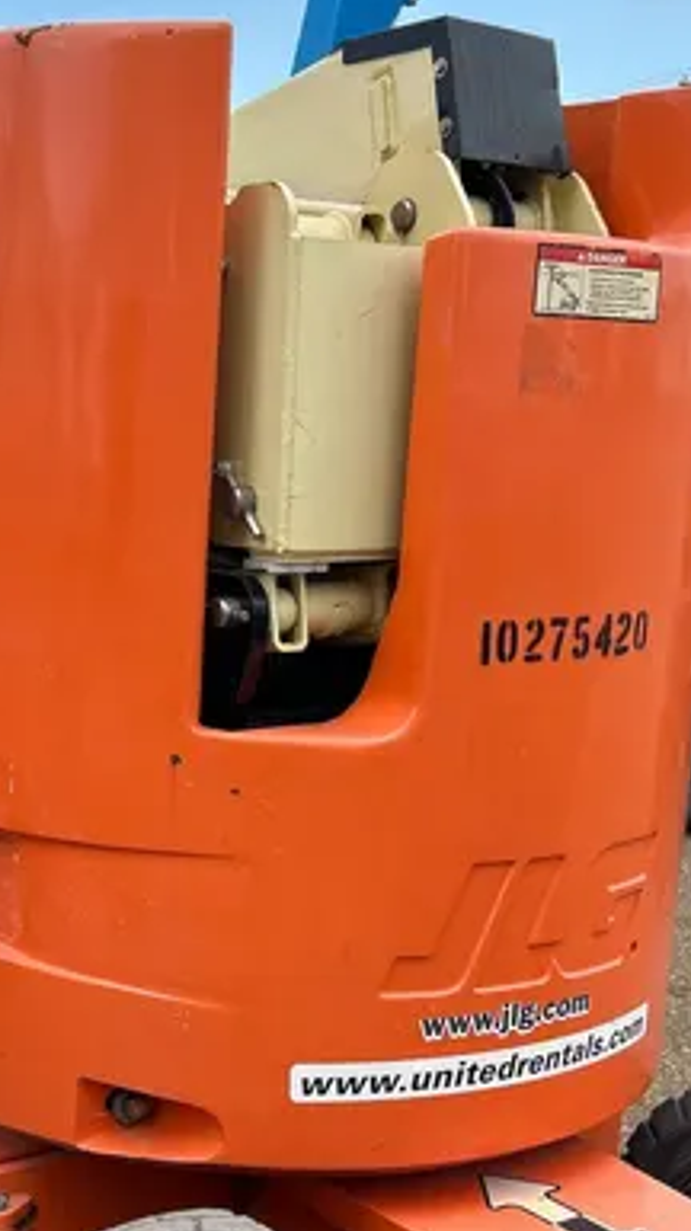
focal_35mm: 54
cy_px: 775
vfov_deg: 38.3
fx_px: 1762
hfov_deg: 22.0
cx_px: 163
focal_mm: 5.7
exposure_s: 1/1431
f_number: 1.5
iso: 50
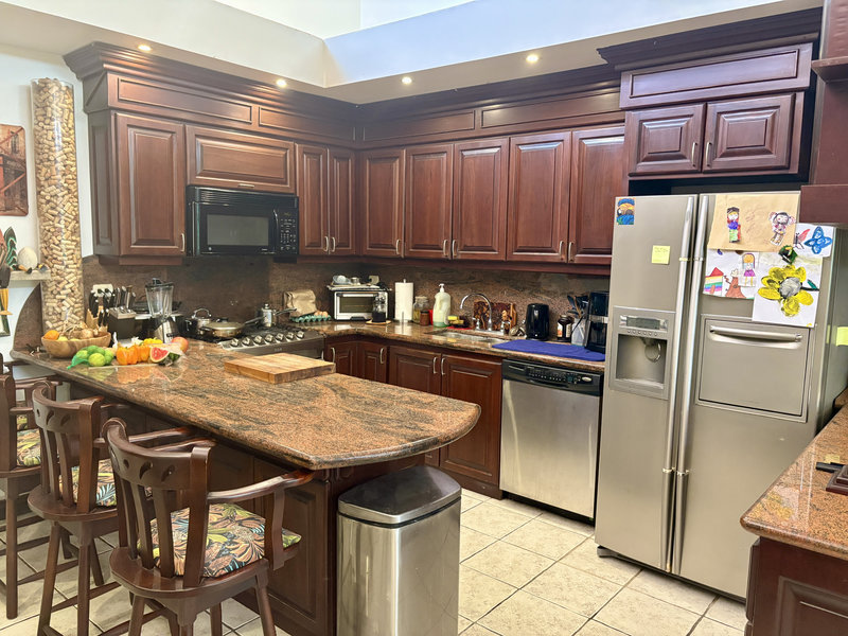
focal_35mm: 26
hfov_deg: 67.3
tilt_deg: -6.1
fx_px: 637
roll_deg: +0.2
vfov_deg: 53.1
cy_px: 318
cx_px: 424
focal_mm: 5.96
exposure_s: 1/60
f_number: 1.6
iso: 400
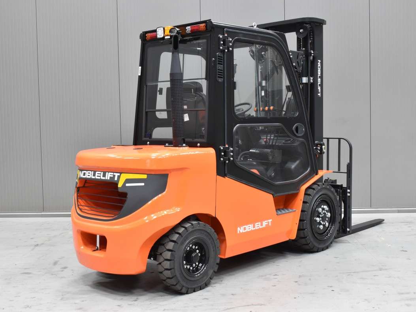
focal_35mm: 46
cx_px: 212
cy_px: 155
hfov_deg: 41.2
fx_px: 553
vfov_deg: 31.5
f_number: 6.3
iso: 1250
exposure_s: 1/20
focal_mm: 28
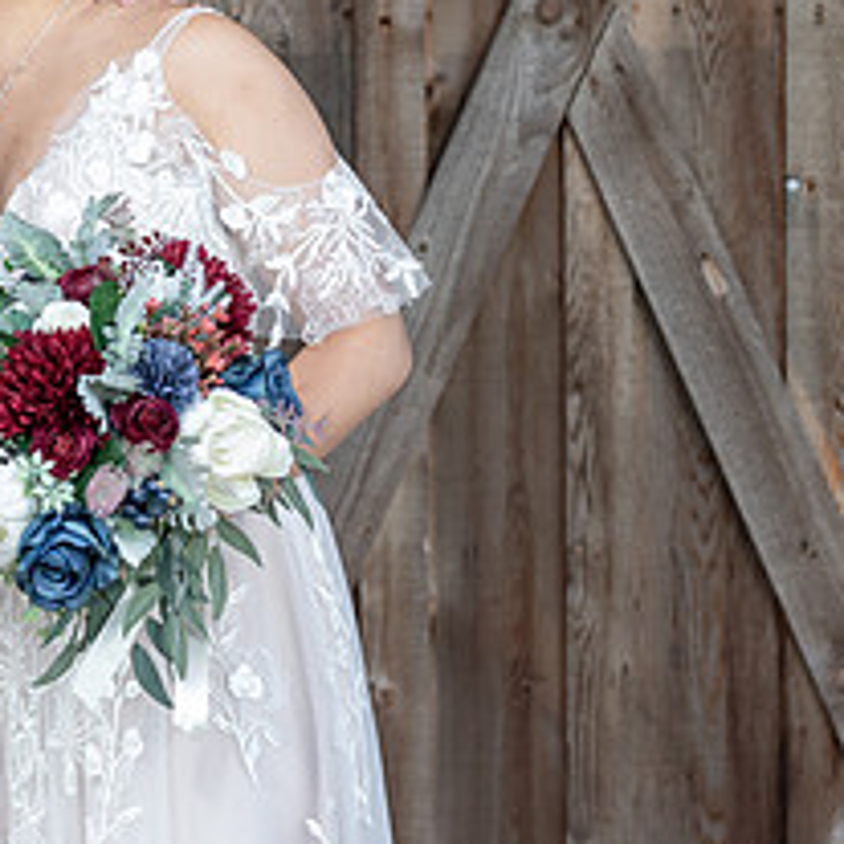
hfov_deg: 6.3
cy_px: 244
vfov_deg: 6.3
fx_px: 7613
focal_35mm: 276
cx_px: 152
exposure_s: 1/200
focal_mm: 107
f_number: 4
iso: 250
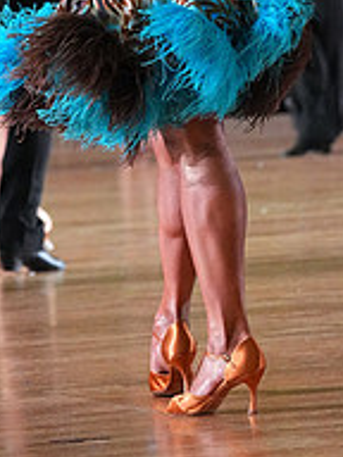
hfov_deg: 3.8
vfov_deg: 5.1
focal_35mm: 386
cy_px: -119
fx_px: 5100
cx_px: 366
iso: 8000
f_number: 5
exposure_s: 1/400
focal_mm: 133
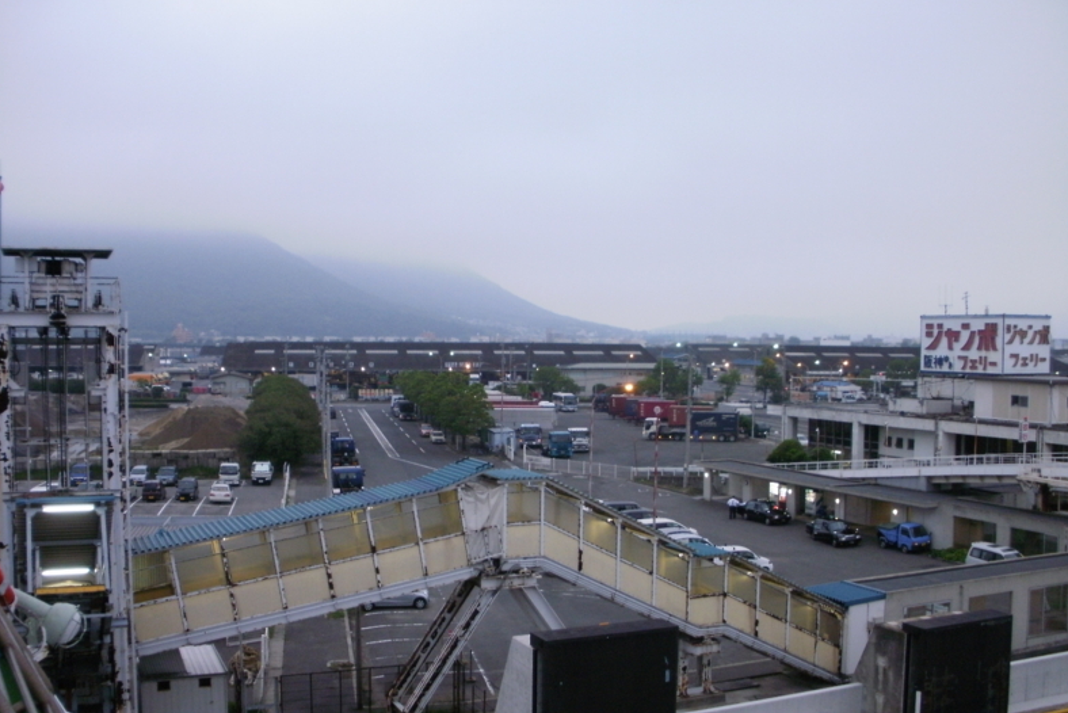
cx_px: 538
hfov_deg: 50.7
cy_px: 403
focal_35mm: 38
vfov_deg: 35.0
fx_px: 1128
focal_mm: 6.3
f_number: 3.5
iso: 200
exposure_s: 1/25
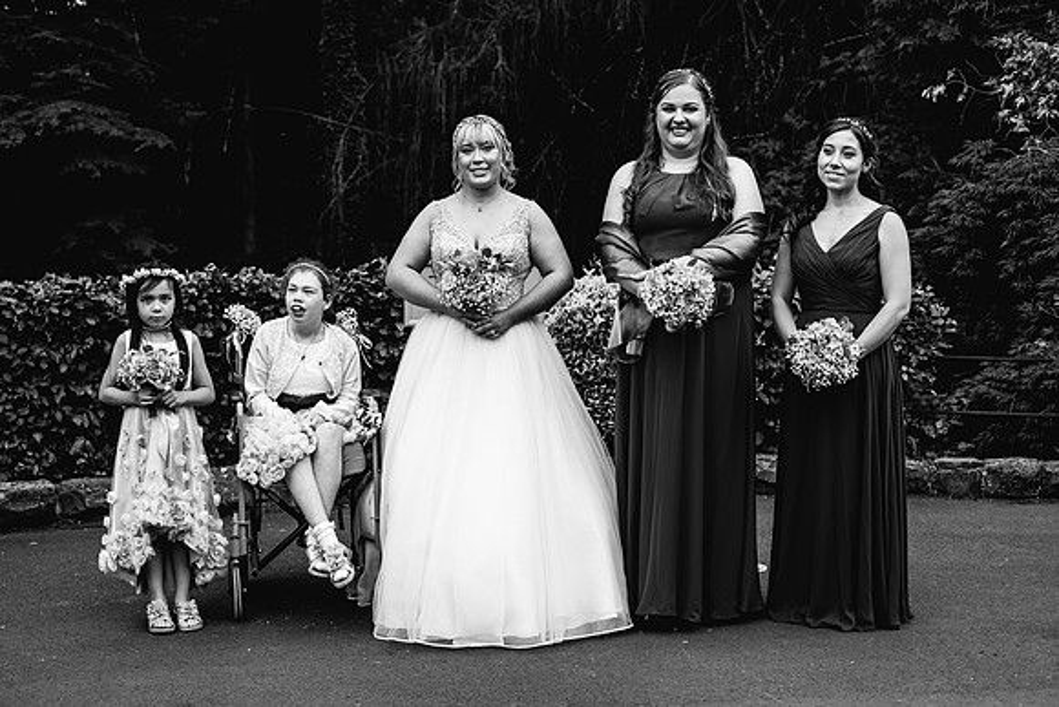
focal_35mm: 51
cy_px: 354
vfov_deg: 26.5
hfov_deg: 38.9
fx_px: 1499
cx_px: 530
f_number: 4
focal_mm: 50
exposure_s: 1/500
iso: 200
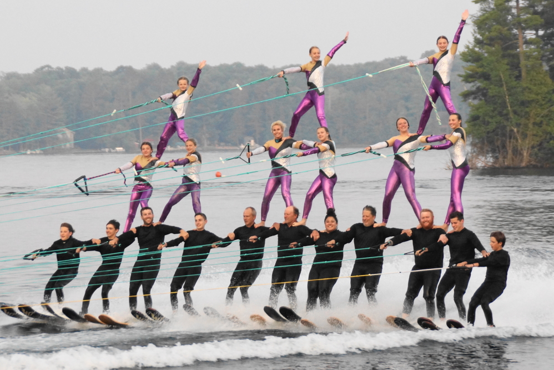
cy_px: 185
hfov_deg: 13.0
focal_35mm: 158
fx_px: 2424
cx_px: 277
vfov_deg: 8.7
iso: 640
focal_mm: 105
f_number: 5.6
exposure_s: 1/200
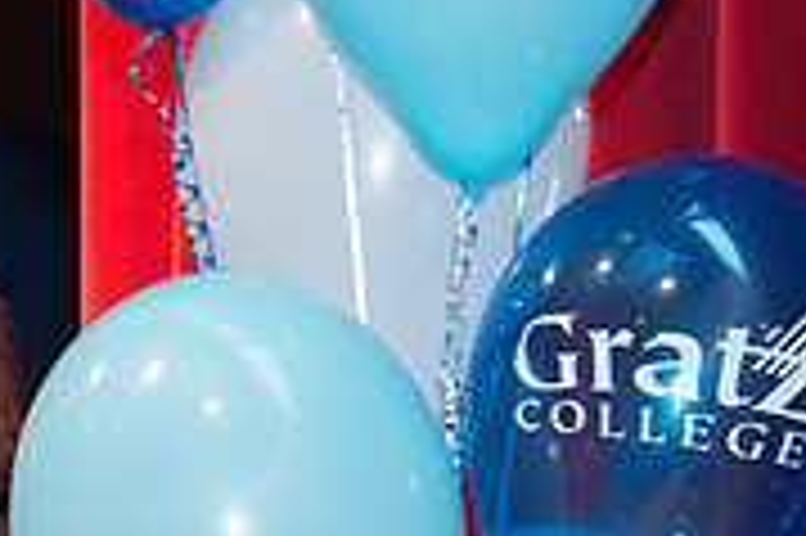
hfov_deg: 6.0
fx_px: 7605
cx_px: -479
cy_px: 606
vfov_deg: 4.0
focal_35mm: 340
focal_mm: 90
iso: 2000
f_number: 5.3
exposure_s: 1/80
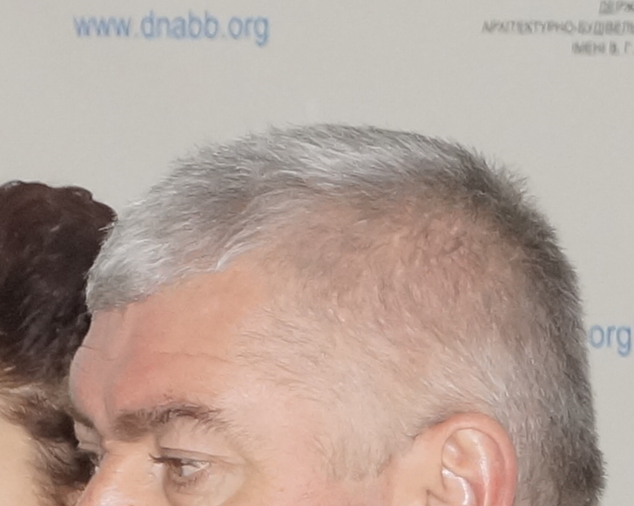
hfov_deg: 4.0
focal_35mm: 475
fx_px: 8901
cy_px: 924
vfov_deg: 3.2
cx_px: -1127
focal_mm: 45
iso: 1000
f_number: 5.6
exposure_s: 1/160
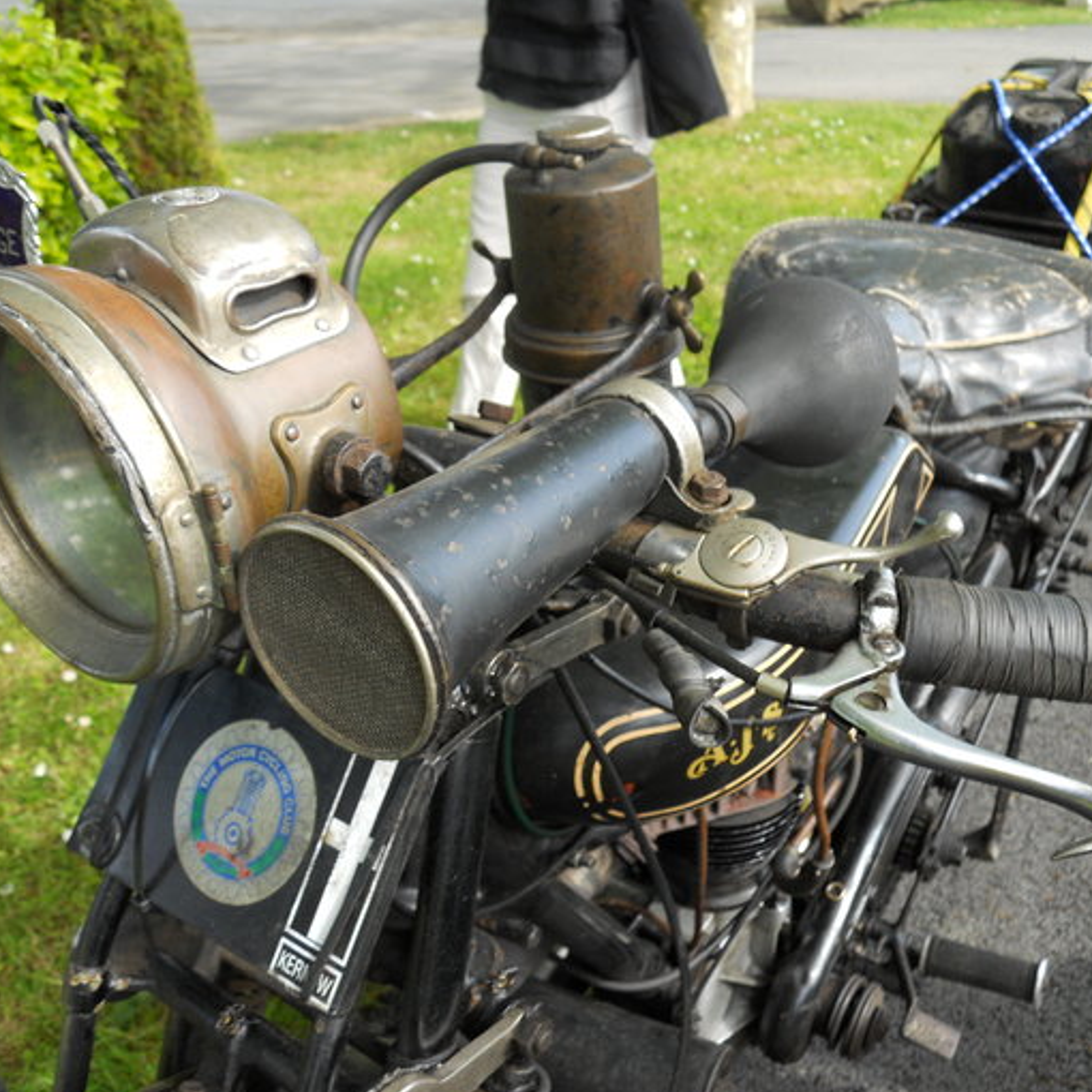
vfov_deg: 48.4
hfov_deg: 48.4
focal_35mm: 34
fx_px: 1213
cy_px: 556
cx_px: 570
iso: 80
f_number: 2.7
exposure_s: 1/250
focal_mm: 5
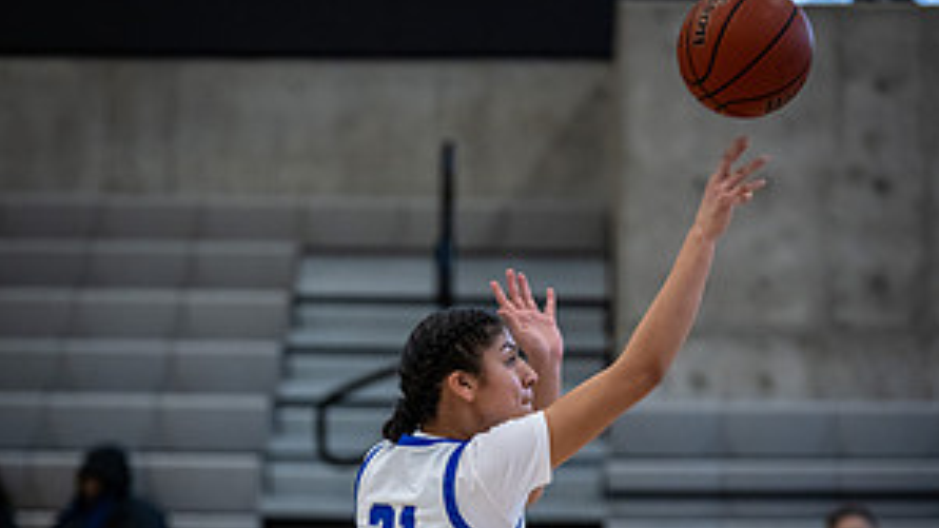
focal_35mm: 214
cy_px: 658
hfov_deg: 10.1
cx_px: 471
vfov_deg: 5.6
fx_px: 5328
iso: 2800
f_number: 2.8
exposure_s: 1/1000
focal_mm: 135
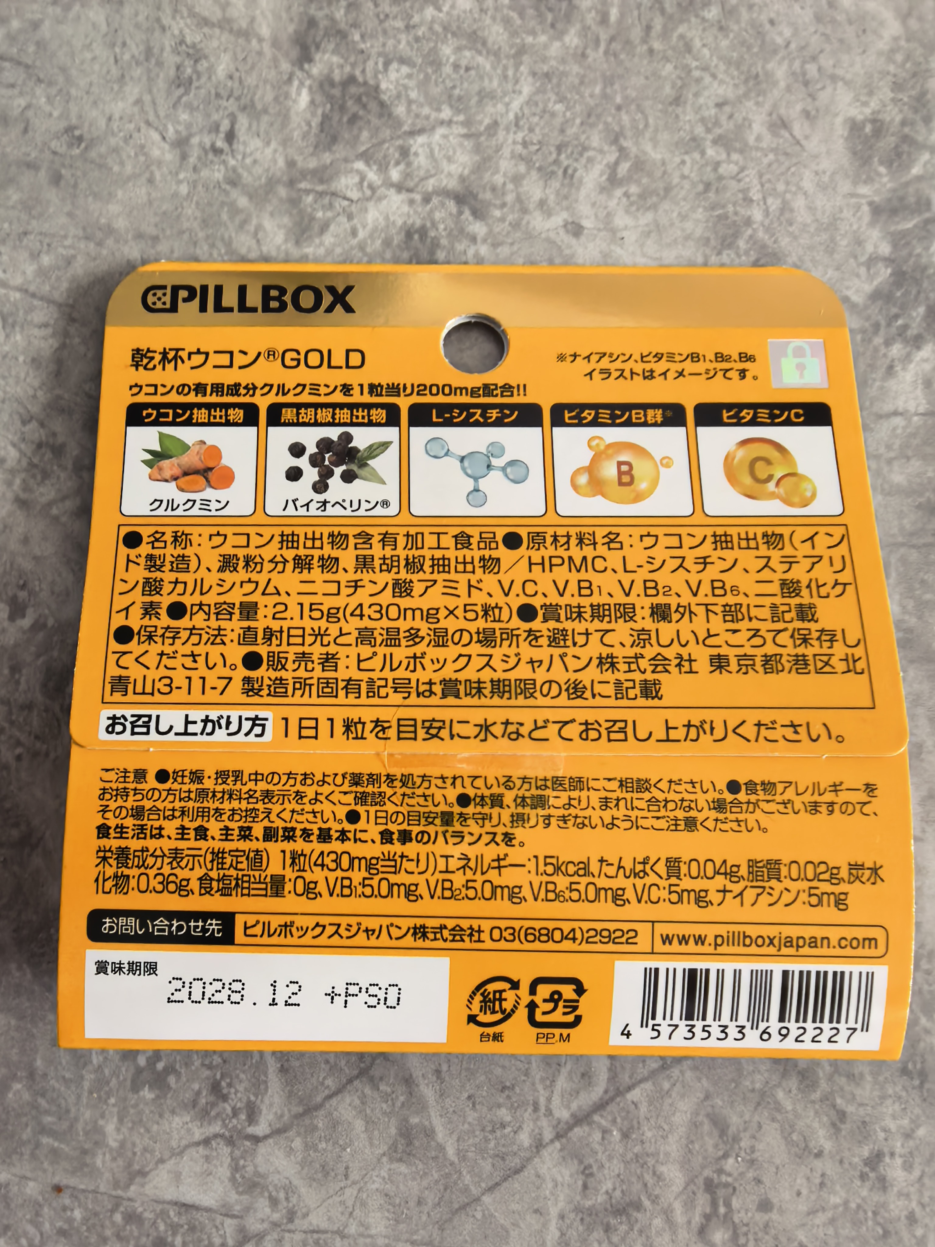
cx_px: 468
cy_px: 624
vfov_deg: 71.6
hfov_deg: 56.8
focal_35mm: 24
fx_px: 864
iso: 800
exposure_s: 1/100
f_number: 2.2
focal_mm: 1.95
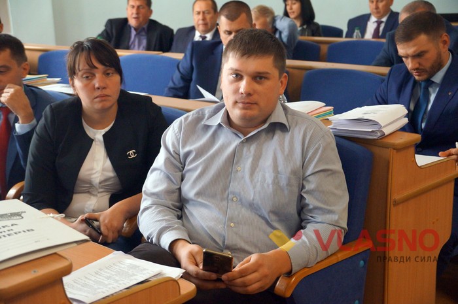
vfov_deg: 25.7
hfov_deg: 37.9
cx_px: 229
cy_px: 152
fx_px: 667
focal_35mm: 52
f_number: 4.5
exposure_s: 1/160
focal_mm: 35
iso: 2000
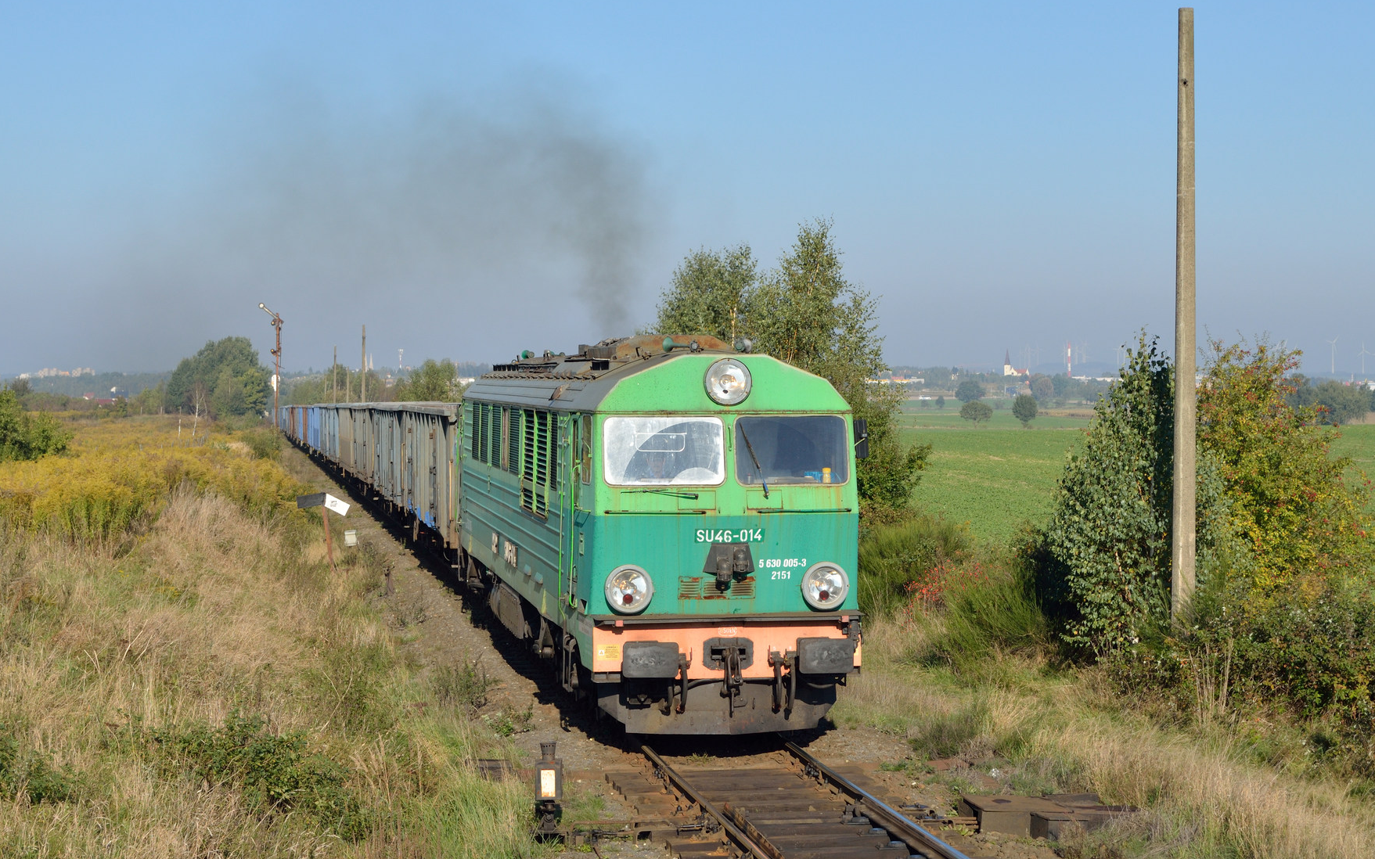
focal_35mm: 70
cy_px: 437
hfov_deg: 29.4
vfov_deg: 18.6
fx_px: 2623
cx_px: 718
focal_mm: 42
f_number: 9
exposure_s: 1/640
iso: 200
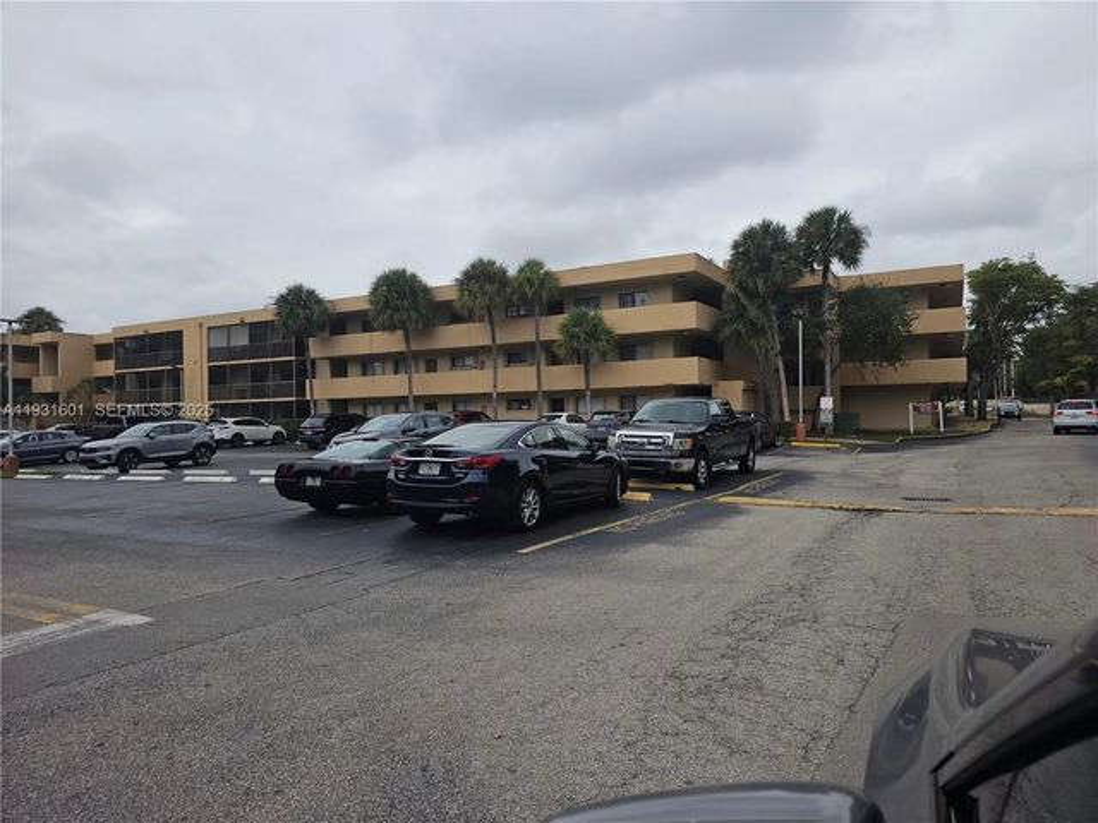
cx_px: 549
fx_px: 730
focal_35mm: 23
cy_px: 412
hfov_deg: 73.9
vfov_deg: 58.9
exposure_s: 1/588
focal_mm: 6.3
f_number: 1.7
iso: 10
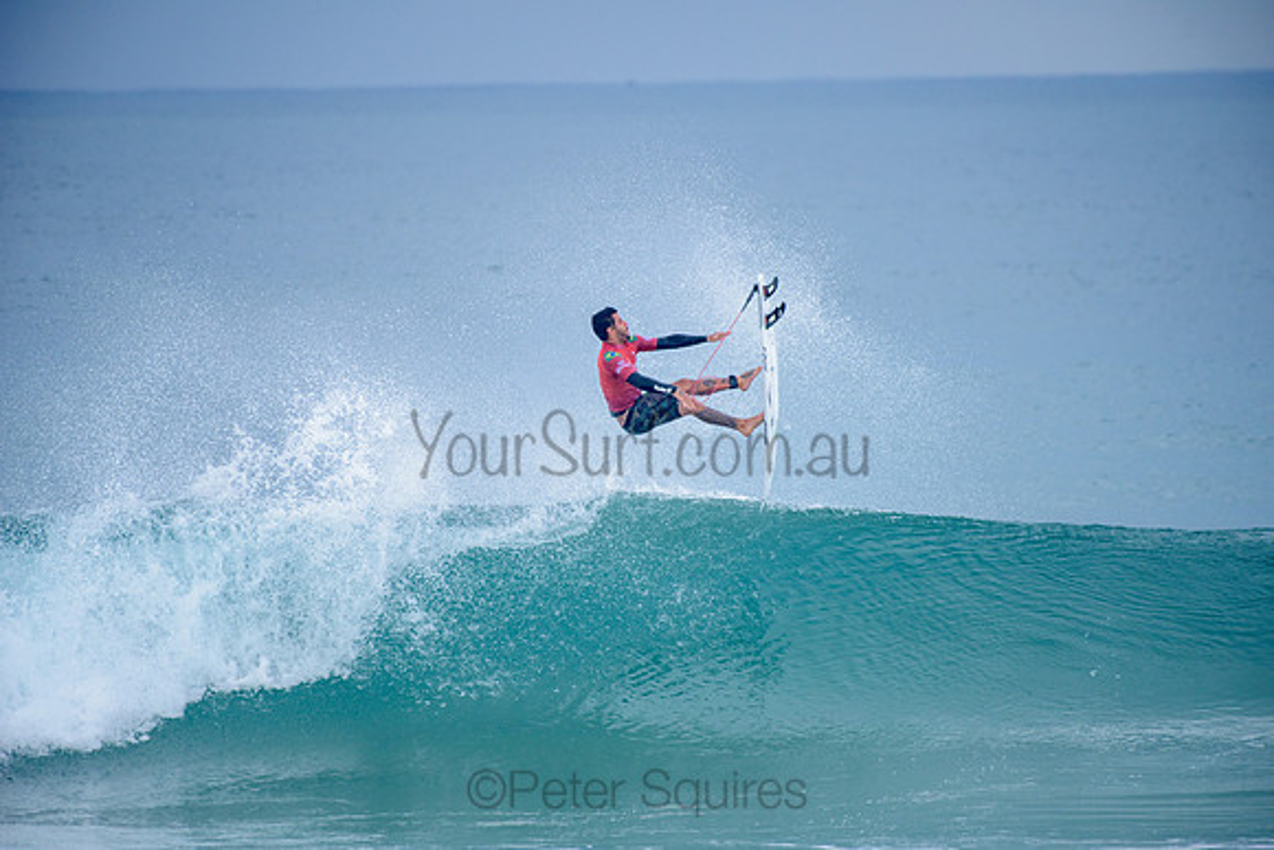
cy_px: 425
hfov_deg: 4.1
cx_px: 637
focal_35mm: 500
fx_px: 17698
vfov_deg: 2.8
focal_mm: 500
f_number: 5.6
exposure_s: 1/1250
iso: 360
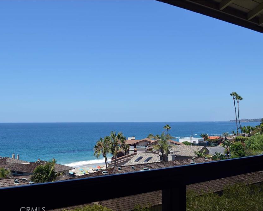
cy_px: 107
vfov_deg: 39.2
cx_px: 119
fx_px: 296
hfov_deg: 47.9
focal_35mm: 38
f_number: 5.6
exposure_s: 1/500
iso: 100
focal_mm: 22
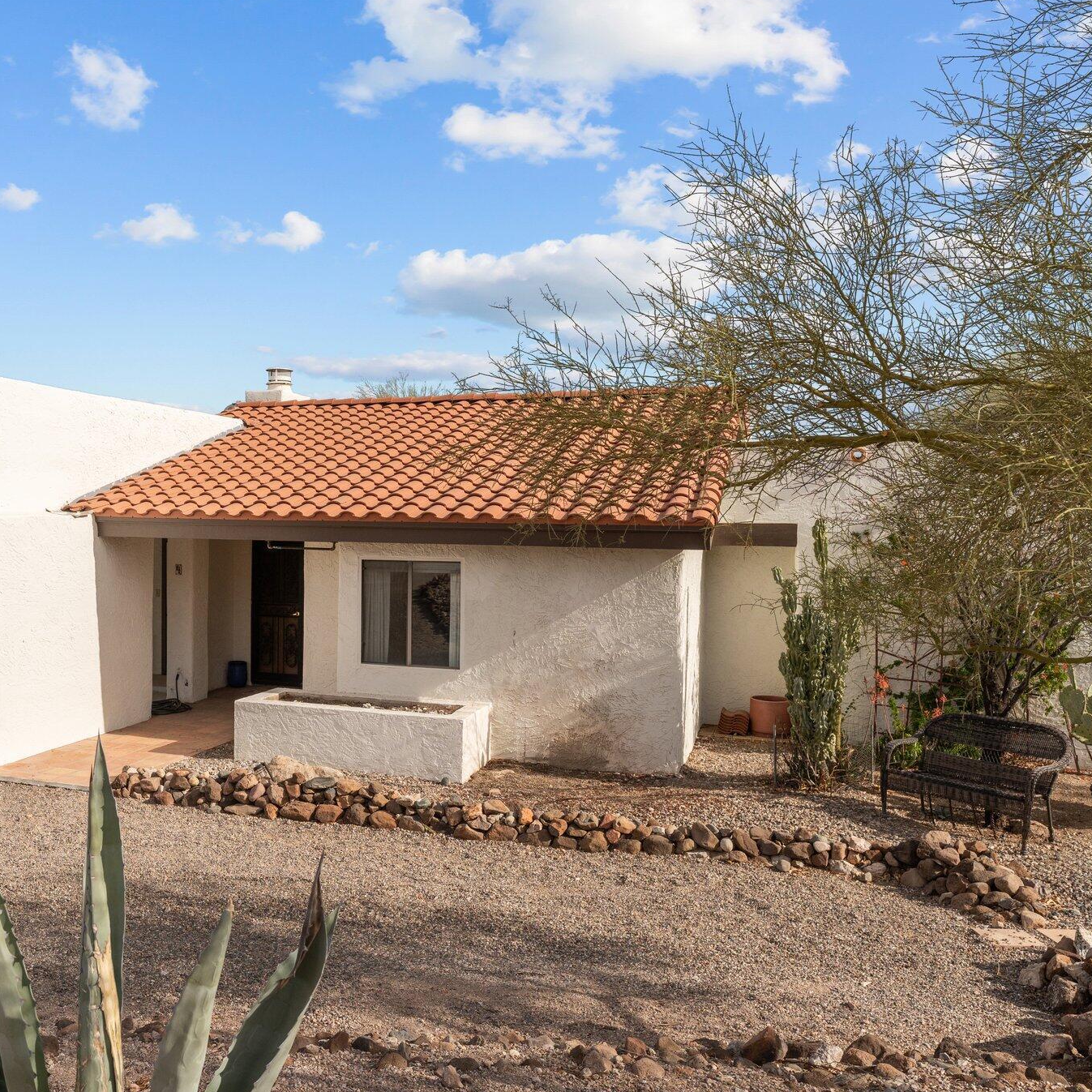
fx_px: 1106
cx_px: 348
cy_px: 548
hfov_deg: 51.4
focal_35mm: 31
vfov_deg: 52.5
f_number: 8
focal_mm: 24
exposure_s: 1/2000
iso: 400
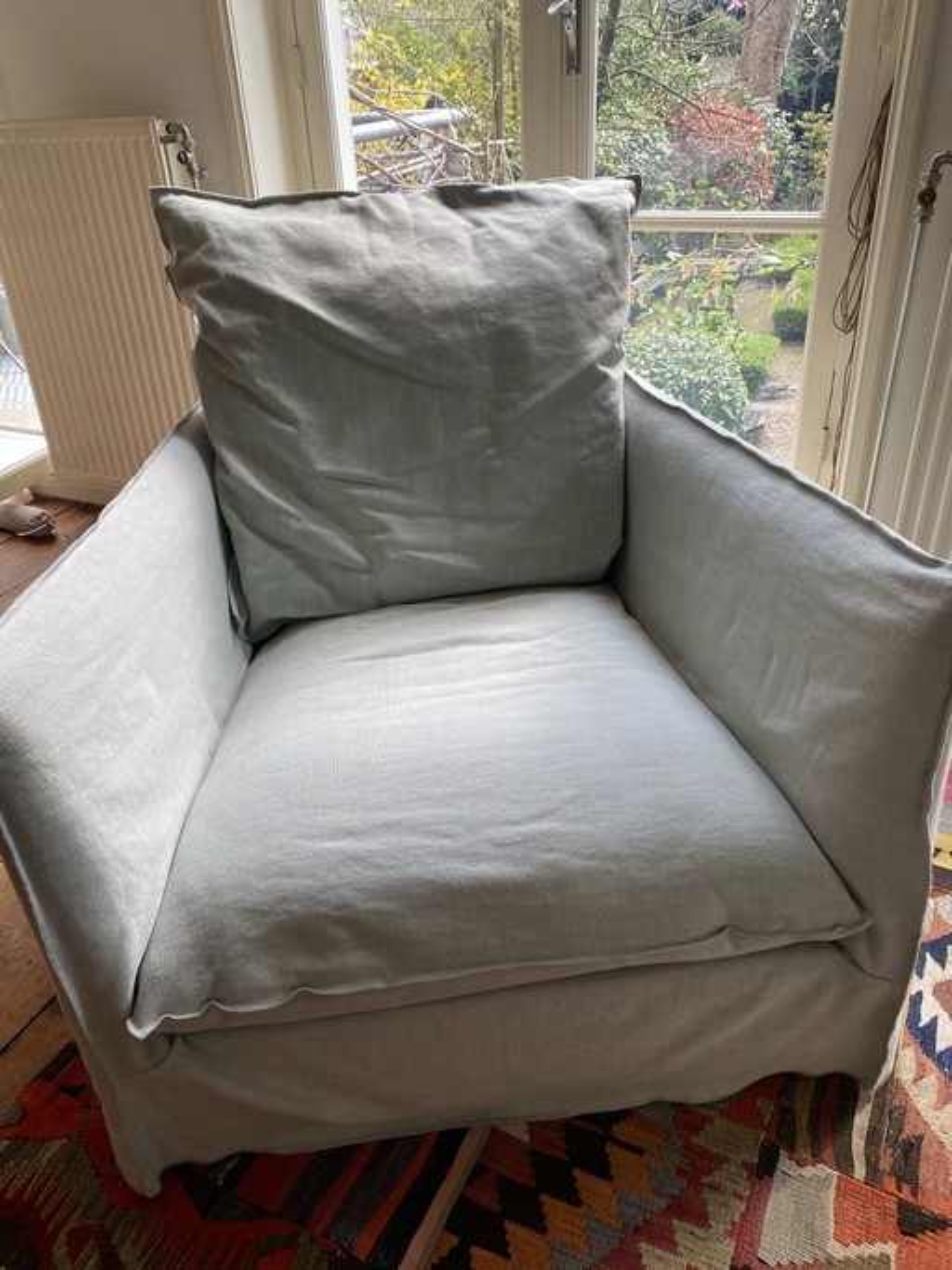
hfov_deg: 53.0
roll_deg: +5.7
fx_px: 954
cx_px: 476
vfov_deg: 67.3
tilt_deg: -28.4
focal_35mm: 26
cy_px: 635
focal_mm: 4.25
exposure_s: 1/100
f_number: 1.8
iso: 64
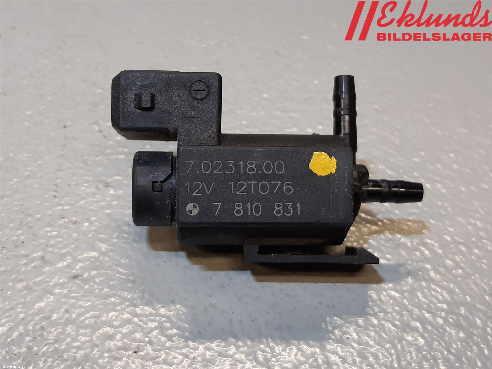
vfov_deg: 53.1
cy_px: 184
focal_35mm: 26
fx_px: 370
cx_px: 246
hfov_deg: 67.3
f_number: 1.7
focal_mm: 3.93
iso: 64
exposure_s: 1/50
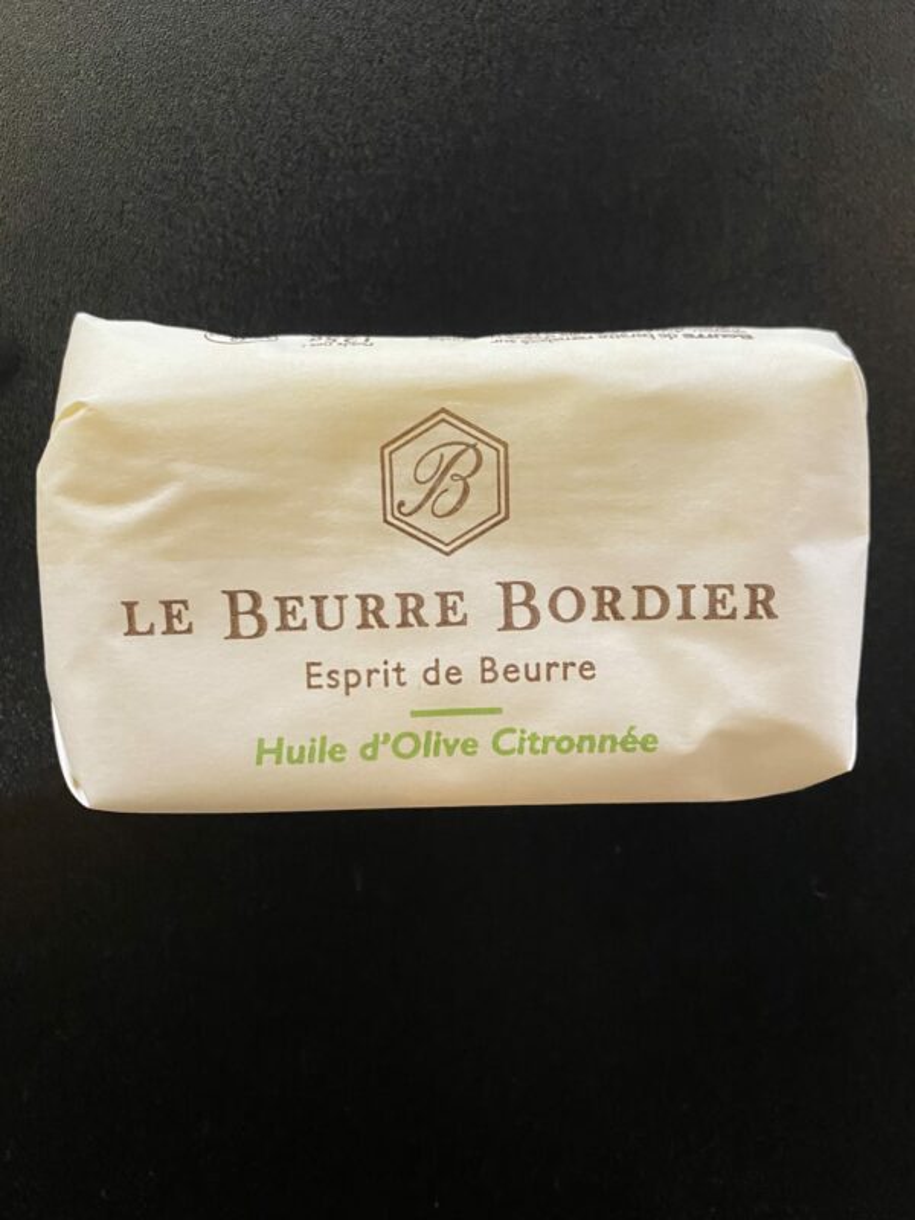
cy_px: 610
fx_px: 916
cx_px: 458
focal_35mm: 26
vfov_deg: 67.3
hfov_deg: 53.1
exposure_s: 1/50
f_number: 1.8
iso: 500
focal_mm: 4.25
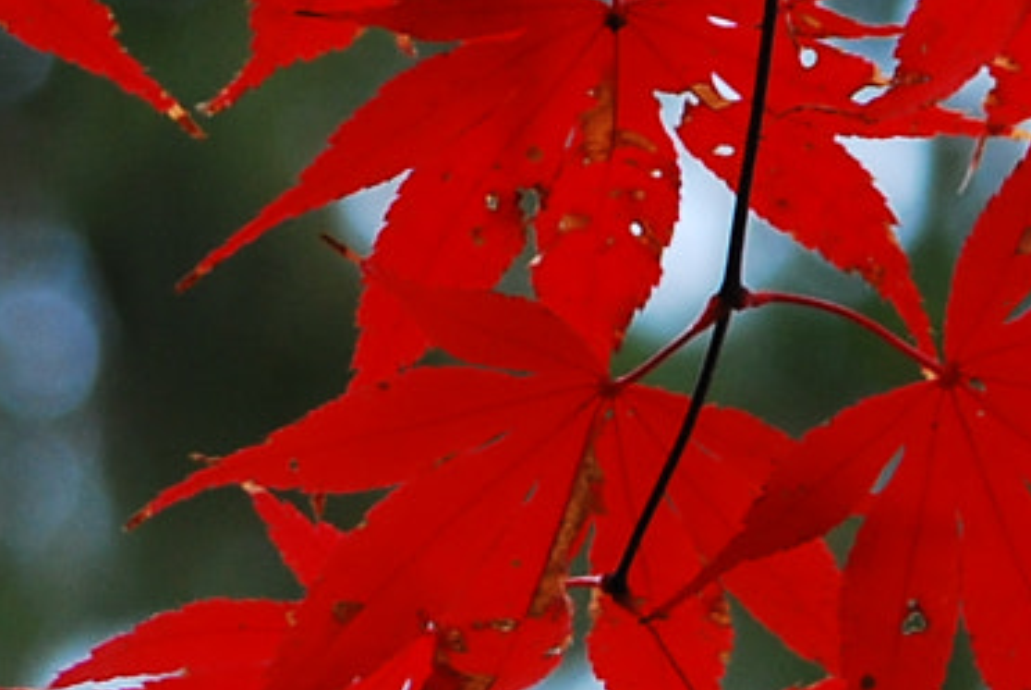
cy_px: -281
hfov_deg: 2.5
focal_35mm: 810
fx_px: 23225
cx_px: 926
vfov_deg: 1.7
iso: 200
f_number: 4.8
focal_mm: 98
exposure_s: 1/15
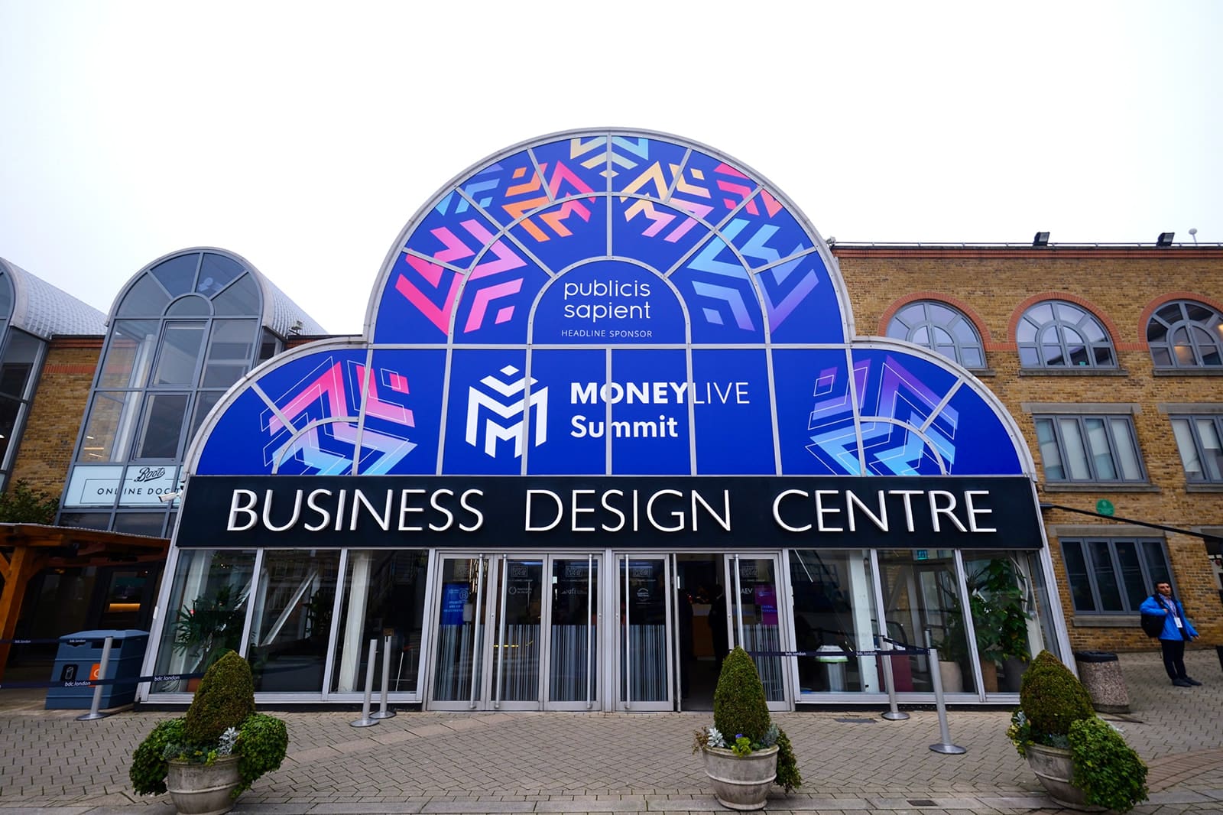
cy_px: 408
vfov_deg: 70.4
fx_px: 577
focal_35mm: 17
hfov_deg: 93.3
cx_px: 612
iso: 160
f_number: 2.8
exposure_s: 1/250
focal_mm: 11
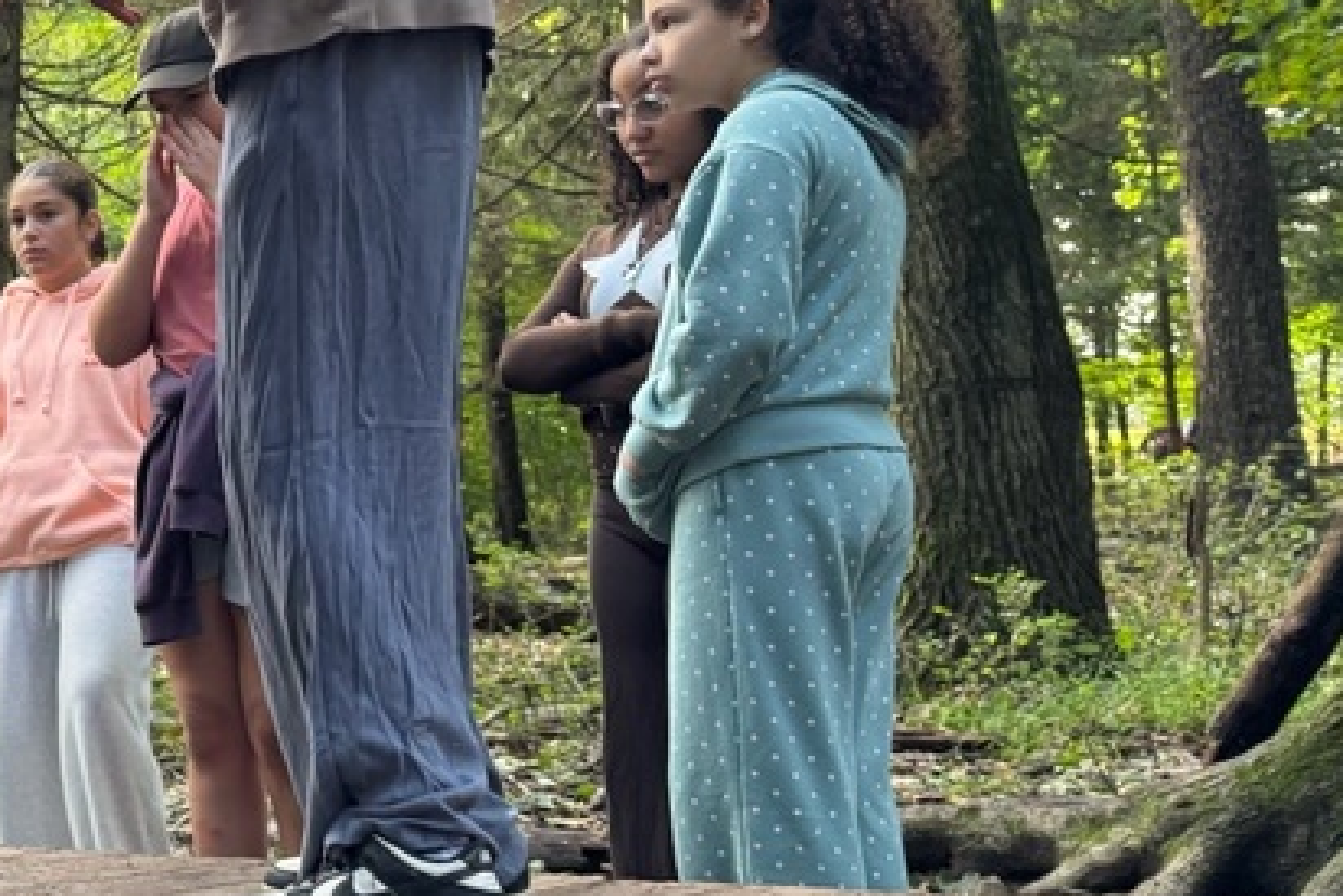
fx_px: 2314
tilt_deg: +7.2
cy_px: 365
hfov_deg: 28.0
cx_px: -293
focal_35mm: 62
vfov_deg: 21.9
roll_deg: -1.9
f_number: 1.78
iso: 200
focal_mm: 6.76
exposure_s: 1/92
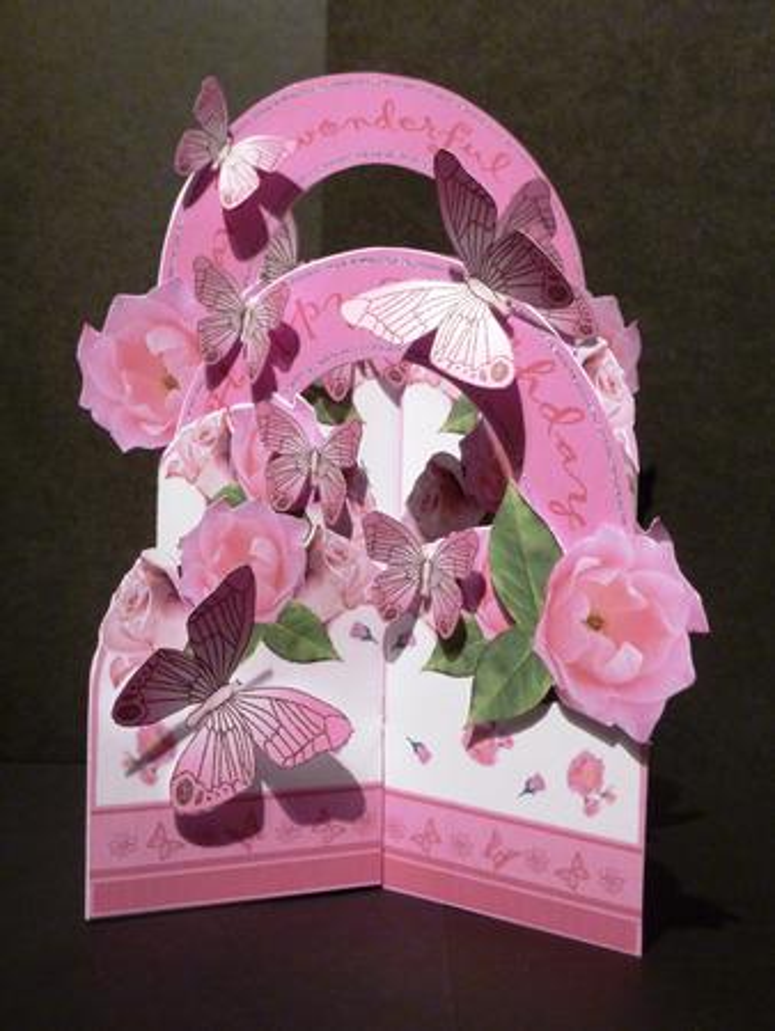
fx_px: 1760
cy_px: 516
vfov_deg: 32.7
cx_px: 388
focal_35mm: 59
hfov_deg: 24.8
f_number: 3.9
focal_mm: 9.7
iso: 400
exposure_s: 1/13
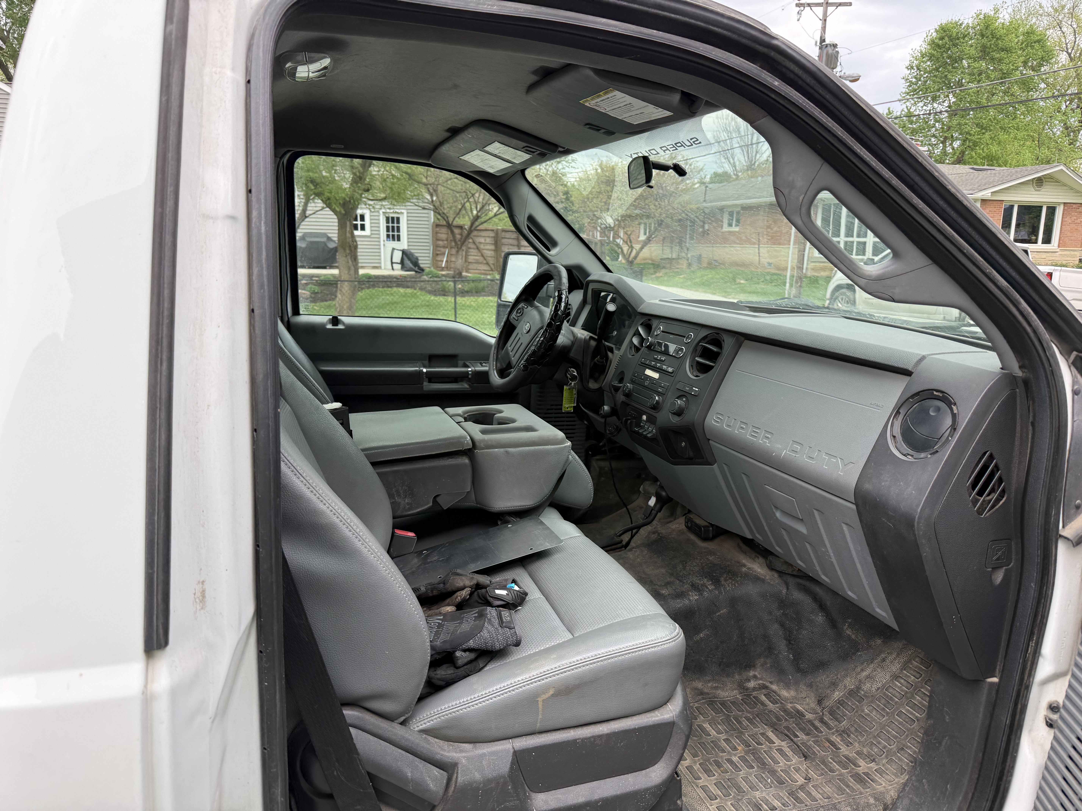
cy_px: 406
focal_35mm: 24
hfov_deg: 71.6
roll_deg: -2.2
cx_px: 541
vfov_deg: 56.8
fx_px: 750
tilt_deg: -9.5
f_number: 1.78
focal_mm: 6.76
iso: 100
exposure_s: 1/287
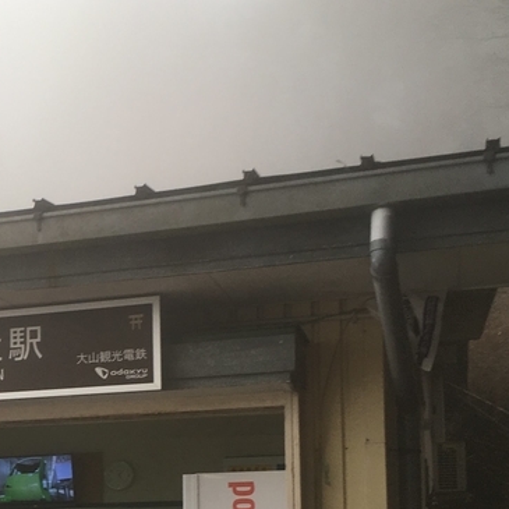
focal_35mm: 72
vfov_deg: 23.3
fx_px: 1198
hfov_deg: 22.7
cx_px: -43
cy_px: 471
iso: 25
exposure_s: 1/120
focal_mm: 4.15
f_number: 2.2
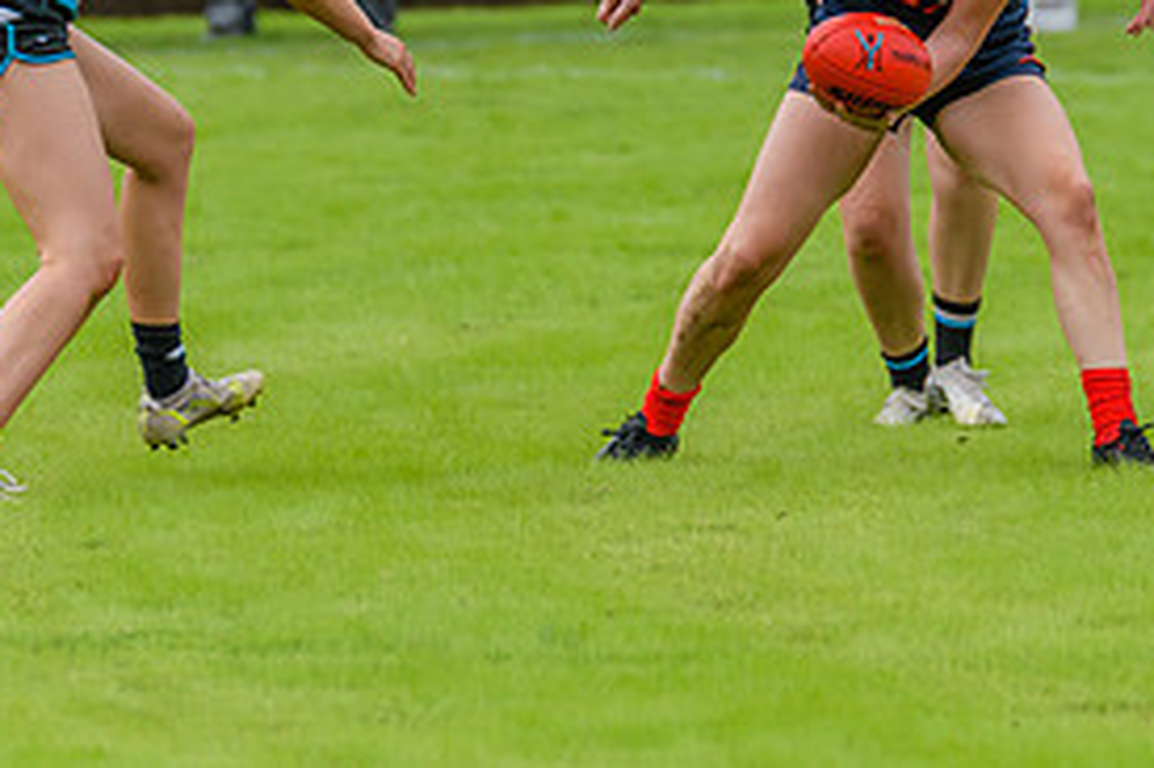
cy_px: -29
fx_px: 33925
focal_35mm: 1059
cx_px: 690
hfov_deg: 1.9
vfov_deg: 1.3
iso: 800
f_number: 6.3
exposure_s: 1/2000
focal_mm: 420
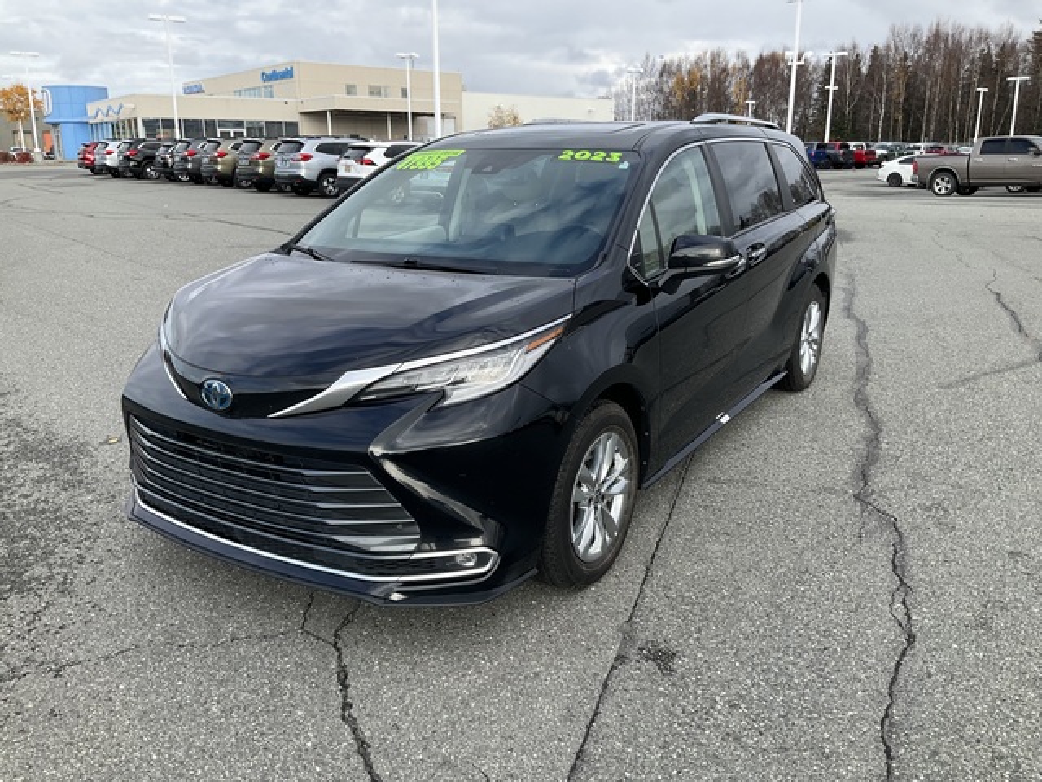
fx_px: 873
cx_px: 521
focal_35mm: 29
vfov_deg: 48.2
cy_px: 391
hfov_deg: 61.7
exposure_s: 1/519
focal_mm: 3
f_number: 1.8
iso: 25
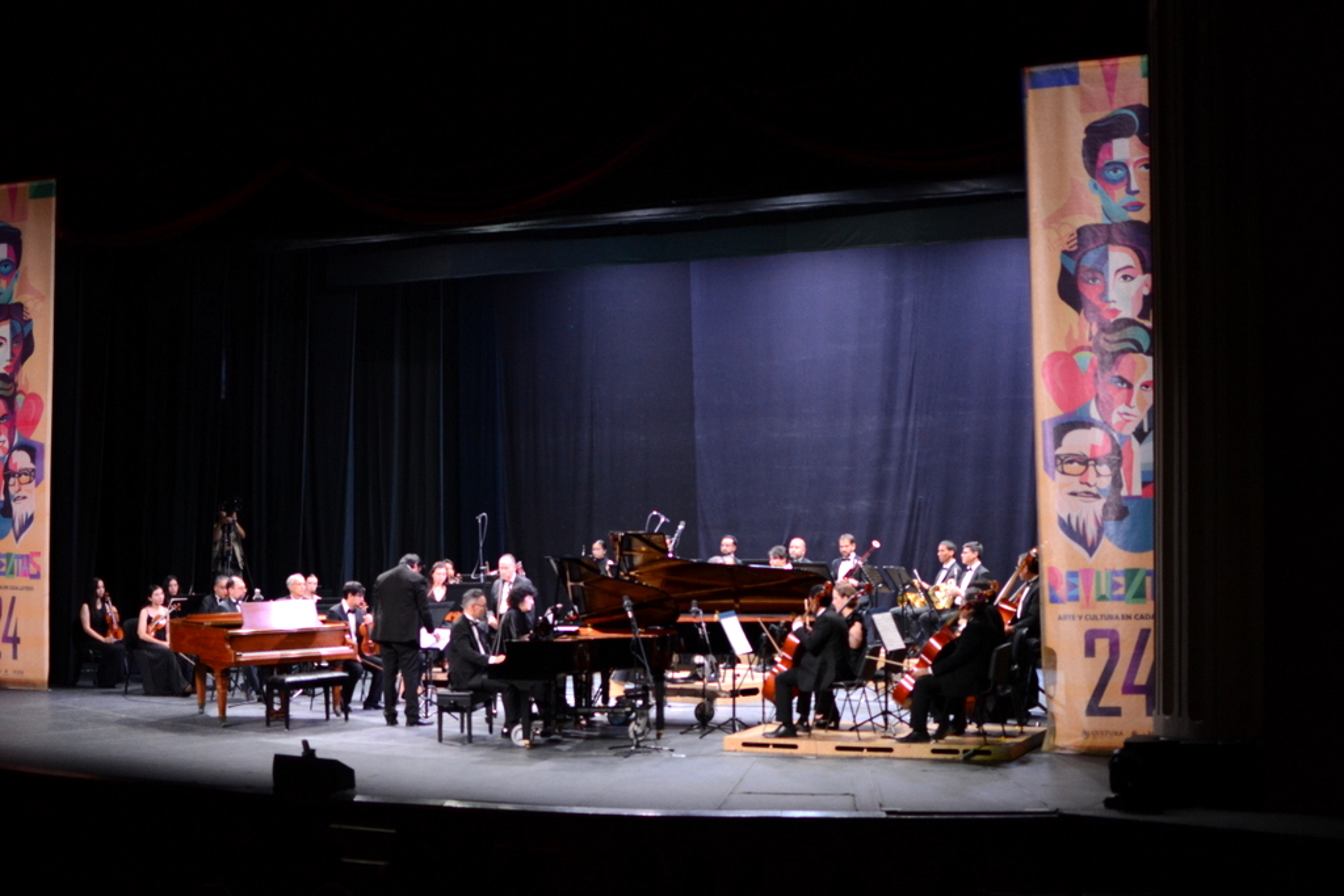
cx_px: 672
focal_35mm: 52
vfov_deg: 25.8
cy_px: 448
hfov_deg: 37.8
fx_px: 1960
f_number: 1.8
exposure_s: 1/100
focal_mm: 35
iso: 800
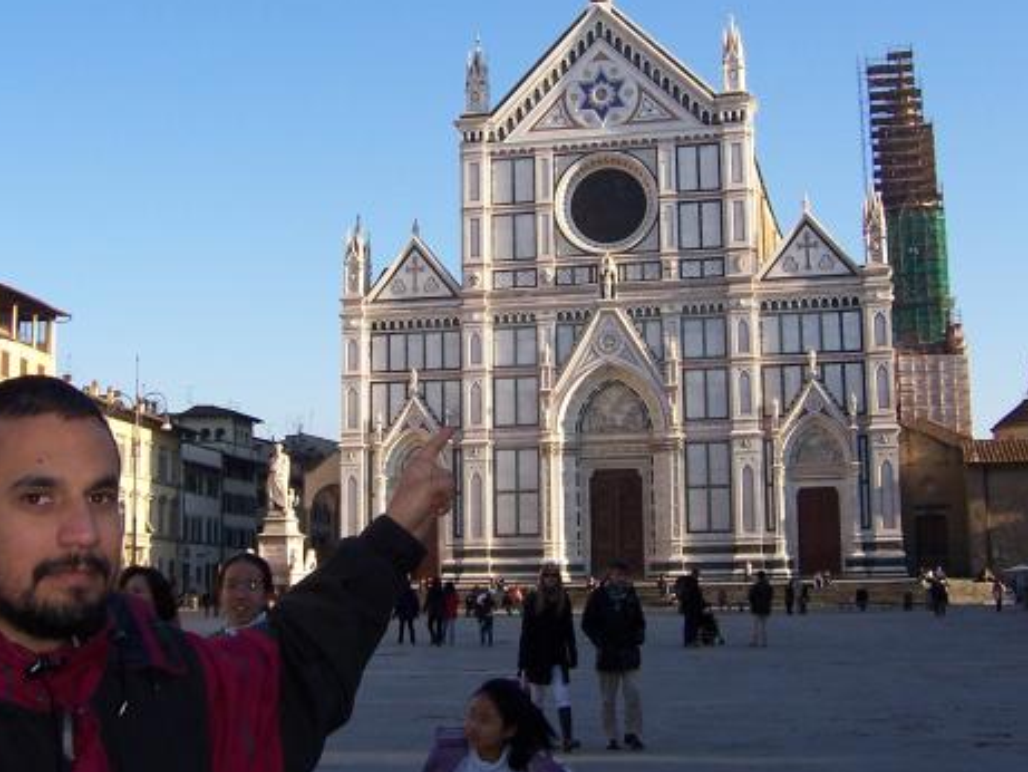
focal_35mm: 50
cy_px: 344
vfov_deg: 29.1
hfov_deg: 38.1
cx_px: 464
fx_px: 1485
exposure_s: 1/250
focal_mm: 6
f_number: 4.8
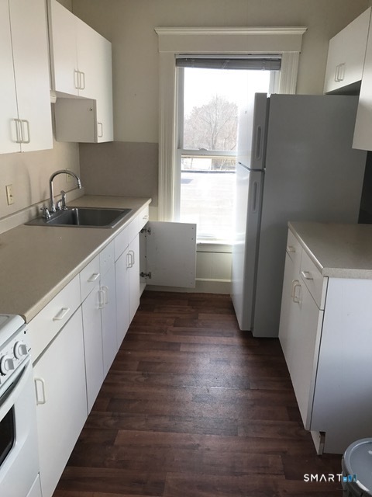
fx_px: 401
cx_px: 186
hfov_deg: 49.7
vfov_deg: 63.4
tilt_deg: -15.8
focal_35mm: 28
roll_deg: -2.1
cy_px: 248
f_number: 1.8
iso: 32
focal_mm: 3.99
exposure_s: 1/120
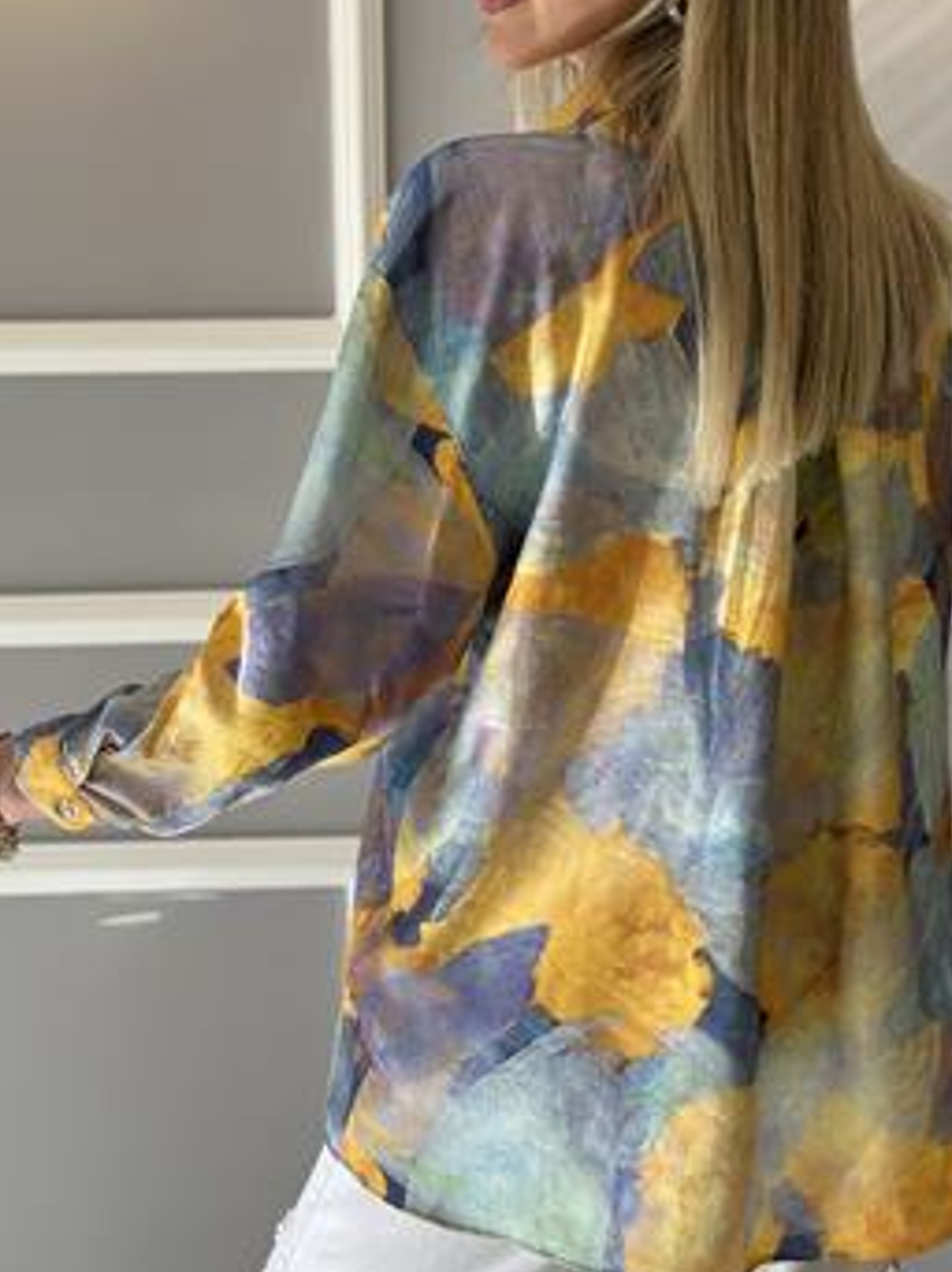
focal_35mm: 73
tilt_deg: -7.6
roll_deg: +0.1
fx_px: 2680
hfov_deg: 20.1
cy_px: 536
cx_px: 457
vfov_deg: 26.7
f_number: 1.78
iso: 80
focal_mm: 6.86
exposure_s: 1/668
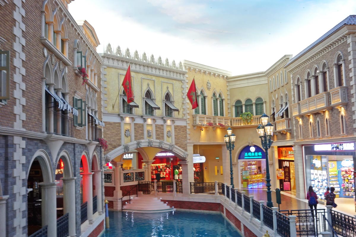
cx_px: 178
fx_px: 396
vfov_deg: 33.4
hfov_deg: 48.5
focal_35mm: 40
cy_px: 118
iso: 160
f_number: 2.8
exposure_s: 1/50
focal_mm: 14.93
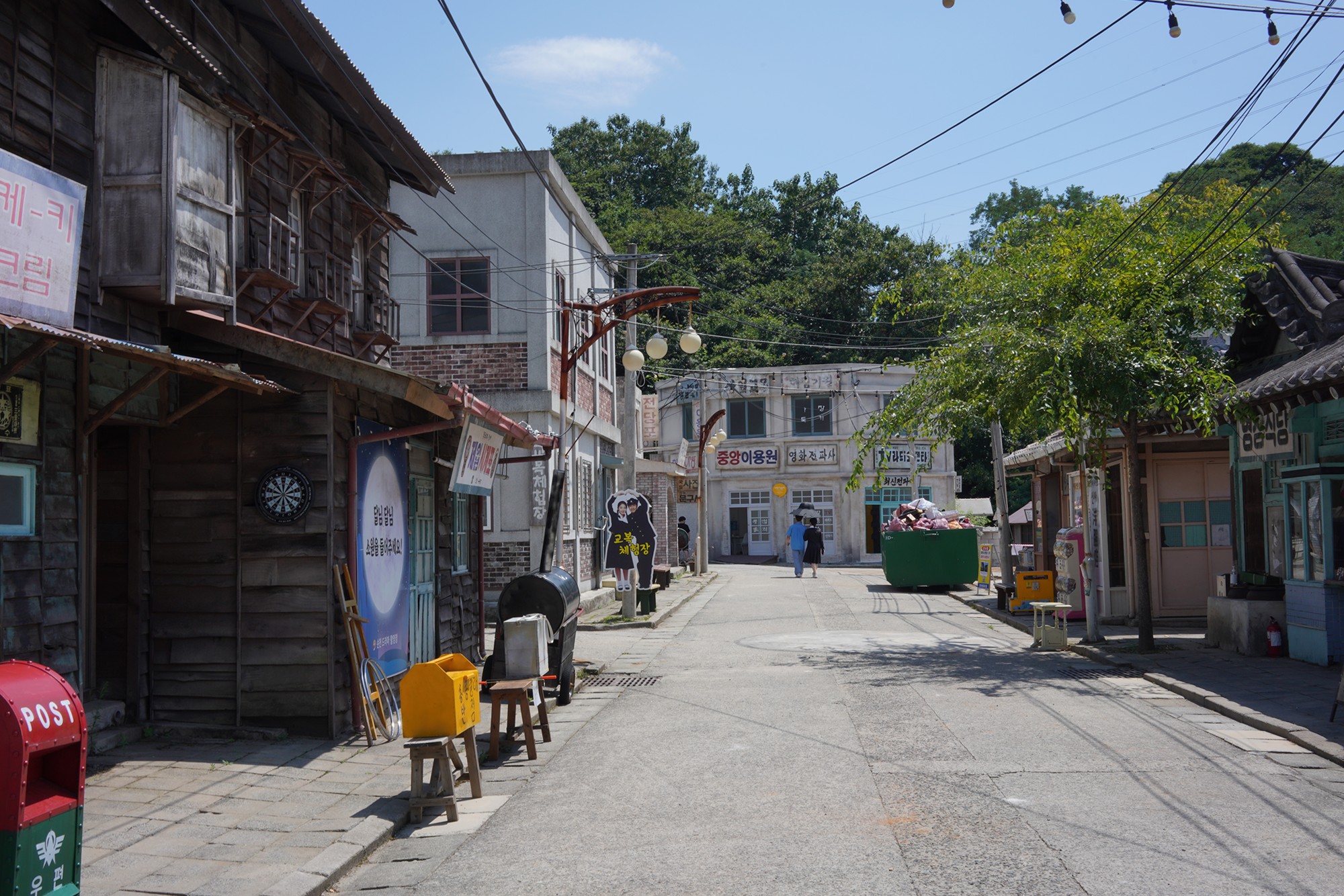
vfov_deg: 37.9
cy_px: 448
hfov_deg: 54.4
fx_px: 1307
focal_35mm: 35
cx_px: 672
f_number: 20
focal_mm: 35
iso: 200
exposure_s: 1/100
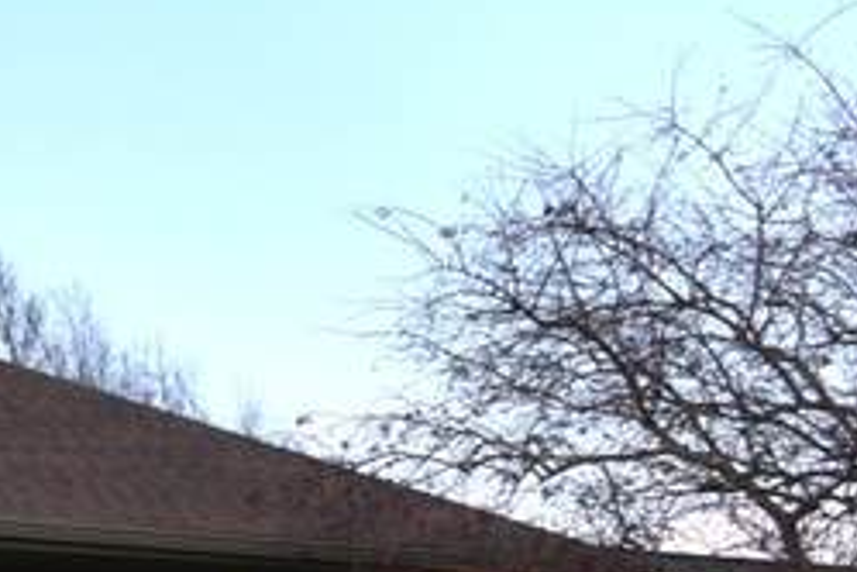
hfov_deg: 12.0
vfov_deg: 9.8
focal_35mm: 139
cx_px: -1167
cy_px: 546
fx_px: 3309
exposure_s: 1/200
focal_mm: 18
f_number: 5.6
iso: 100
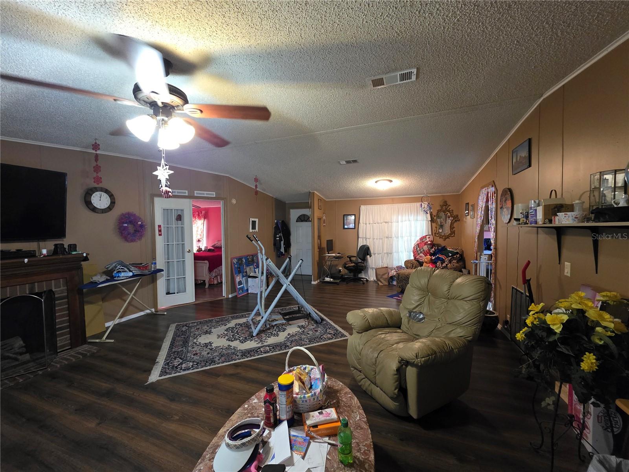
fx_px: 236
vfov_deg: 89.9
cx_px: 314
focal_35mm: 13
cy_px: 236
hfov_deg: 106.2
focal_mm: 2.2
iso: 800
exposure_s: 1/60
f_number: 1.9
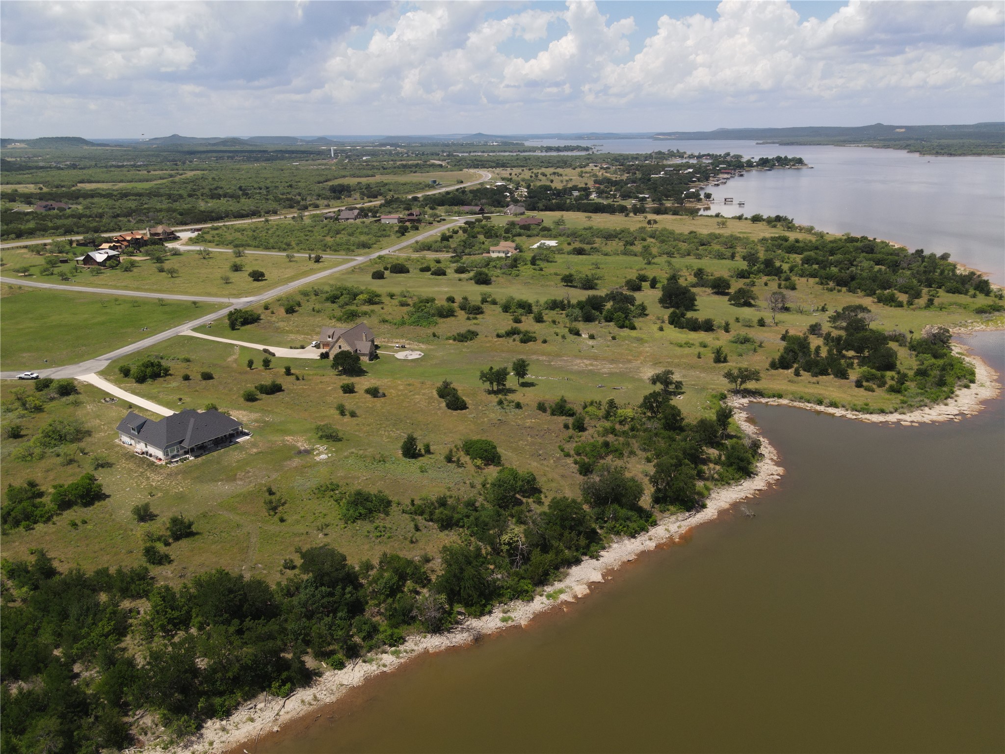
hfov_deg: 71.6
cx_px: 502
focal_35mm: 24
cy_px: 377
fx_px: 697
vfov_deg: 56.8
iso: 100
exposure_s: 1/725
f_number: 2.8
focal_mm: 4.5
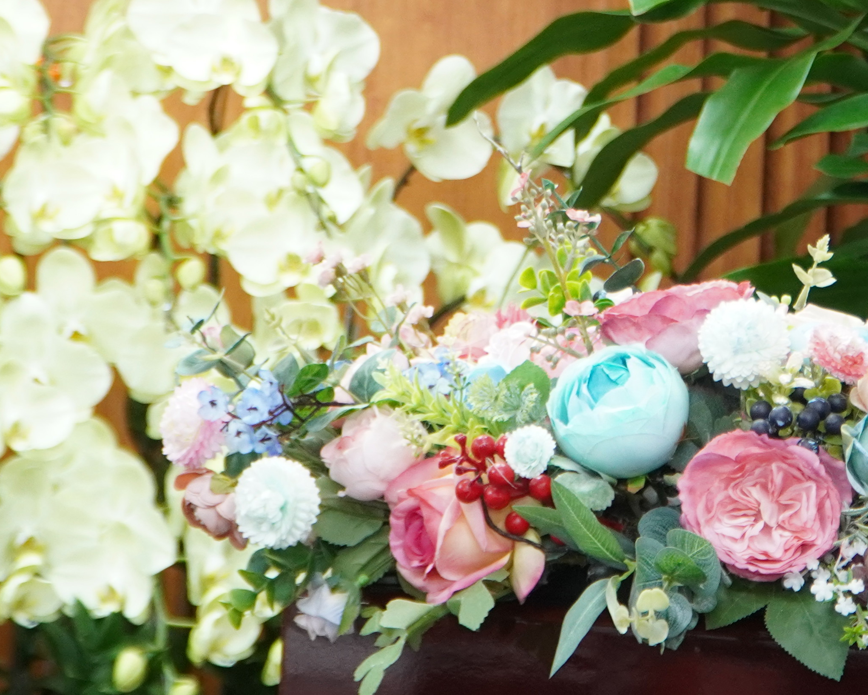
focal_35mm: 161
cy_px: 162
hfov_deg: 11.9
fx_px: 4146
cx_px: 737
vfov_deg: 9.6
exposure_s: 1/80
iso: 1000
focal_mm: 39
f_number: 4.5
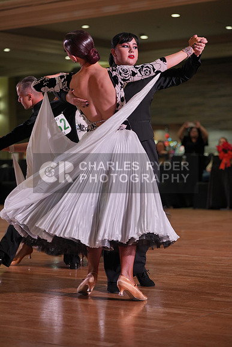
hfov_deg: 16.1
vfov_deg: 23.9
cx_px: 116
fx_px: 821
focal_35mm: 85
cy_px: 174
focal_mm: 85
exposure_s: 1/500
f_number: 2.8
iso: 800
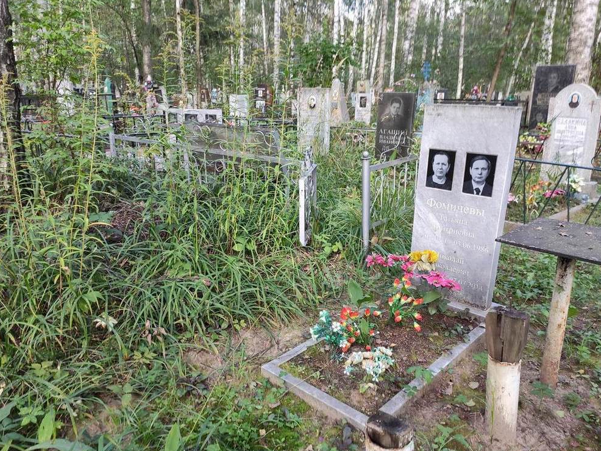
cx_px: 297
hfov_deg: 65.3
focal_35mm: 27
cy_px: 230
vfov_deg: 51.4
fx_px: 469
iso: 191
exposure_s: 1/50
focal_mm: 4.77
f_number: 1.75
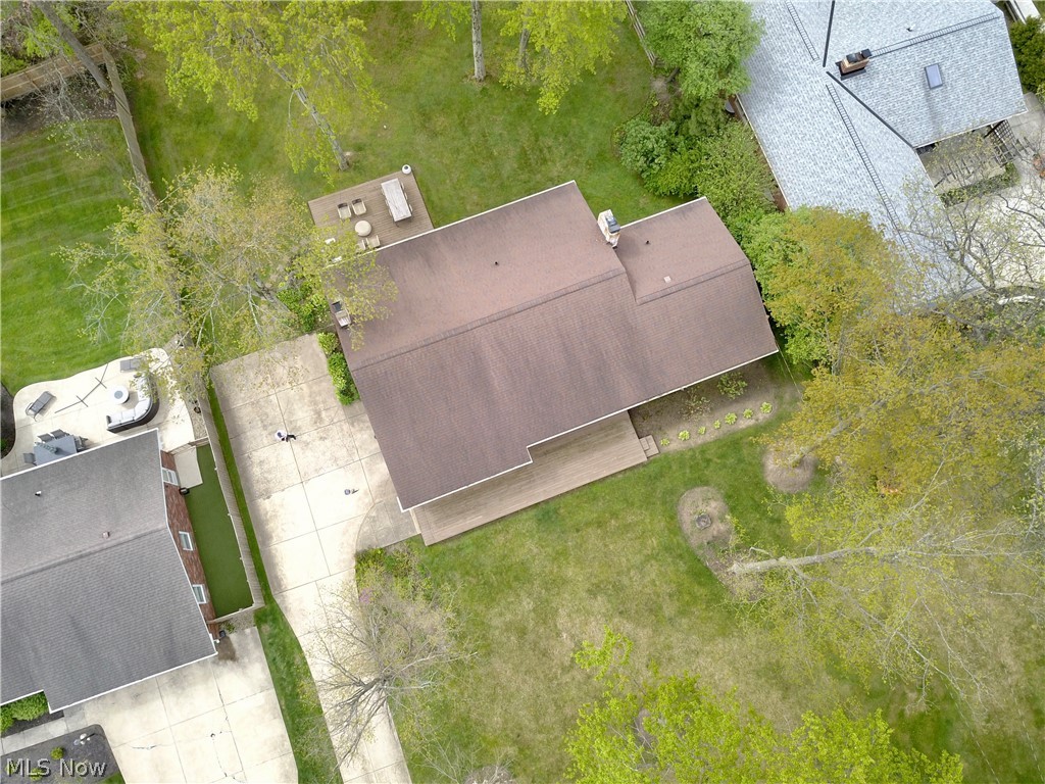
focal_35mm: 26
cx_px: 522
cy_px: 392
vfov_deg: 53.1
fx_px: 785
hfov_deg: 67.3
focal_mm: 4.73
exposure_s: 1/190
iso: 100
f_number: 2.2
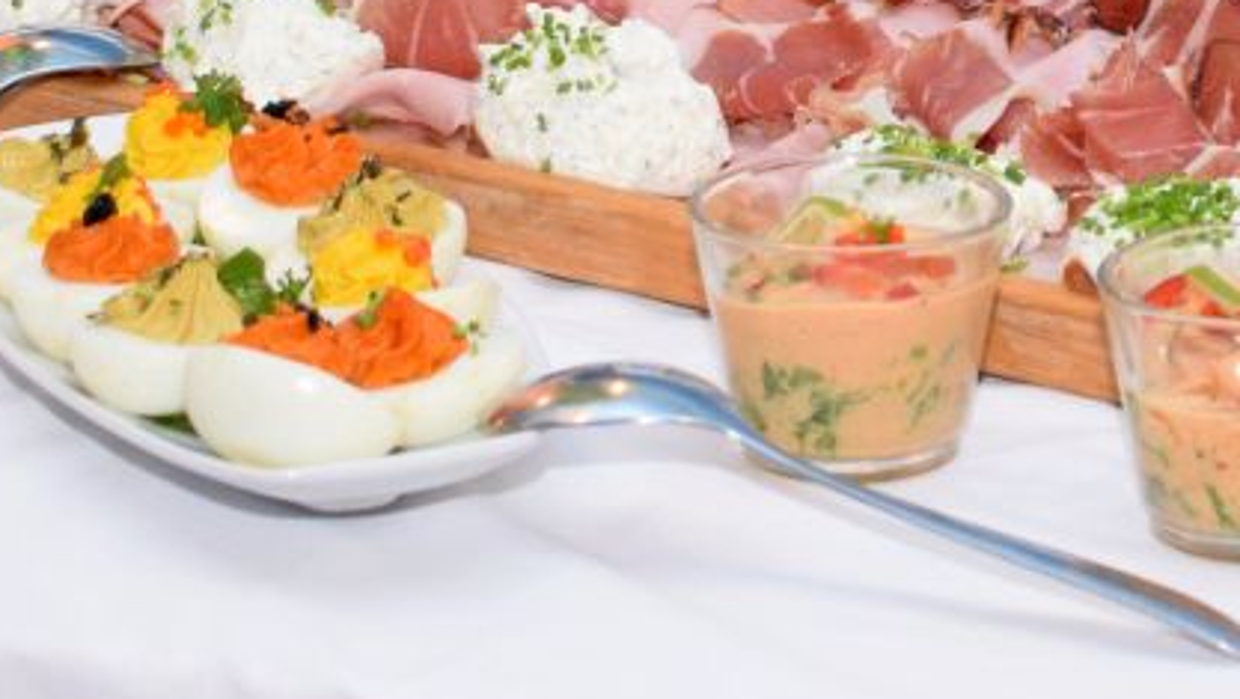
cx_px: 1282
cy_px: -339
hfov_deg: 9.5
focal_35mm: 226
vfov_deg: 5.3
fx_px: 7434
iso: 1400
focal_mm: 40
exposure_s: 1/60
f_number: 4.5
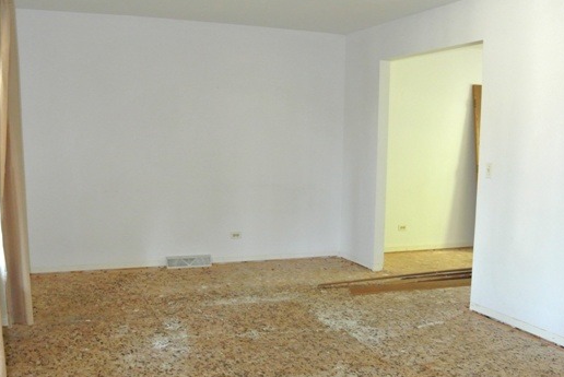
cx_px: 297
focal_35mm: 36
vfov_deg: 36.9
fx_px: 564
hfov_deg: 53.1
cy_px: 208
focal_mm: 11
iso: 2200
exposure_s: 1/60
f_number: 3.5
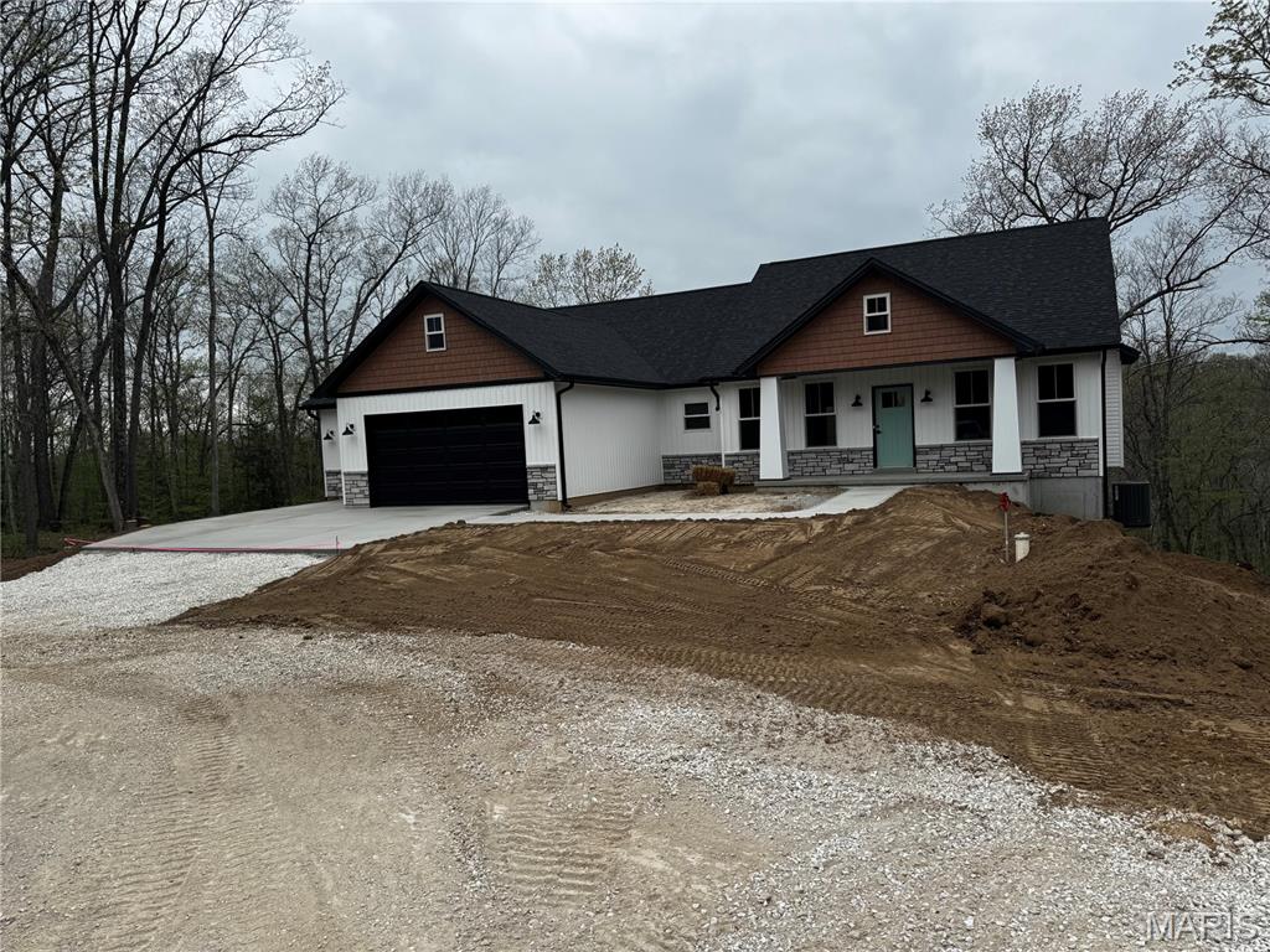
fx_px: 881
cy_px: 476
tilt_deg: -0.5
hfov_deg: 71.6
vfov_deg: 56.8
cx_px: 635
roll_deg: +4.8
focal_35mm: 24
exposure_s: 1/1597
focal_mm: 6.76
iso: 80
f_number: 1.78
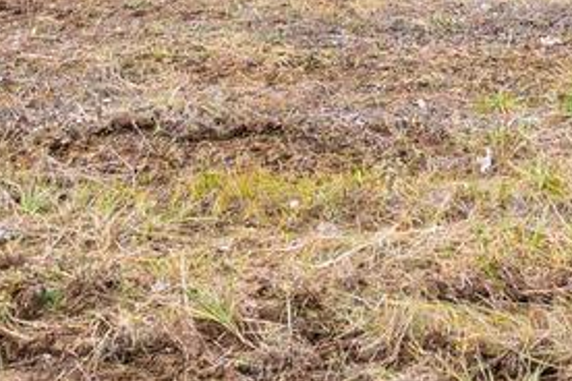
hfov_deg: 16.2
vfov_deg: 9.5
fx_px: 1986
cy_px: -607
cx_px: 518
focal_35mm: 125
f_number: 9
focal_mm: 24
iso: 400
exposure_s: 1/320
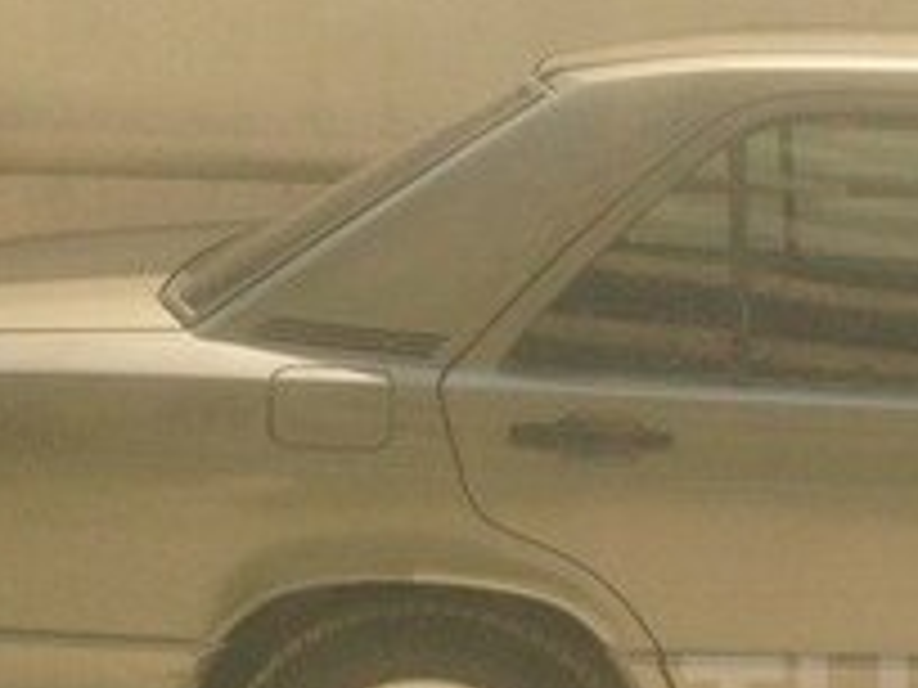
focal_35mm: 107
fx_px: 2838
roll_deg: -1.7
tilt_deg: -13.2
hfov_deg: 17.4
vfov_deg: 13.6
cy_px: 722
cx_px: 1143
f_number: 2.4
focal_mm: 4.12
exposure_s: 1/1178
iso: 50
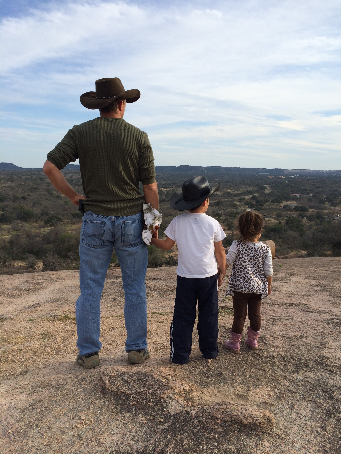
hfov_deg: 46.8
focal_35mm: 30
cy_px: 227
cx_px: 170
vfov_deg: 60.0
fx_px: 394
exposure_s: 1/1325
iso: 32
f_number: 2.2
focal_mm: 4.12
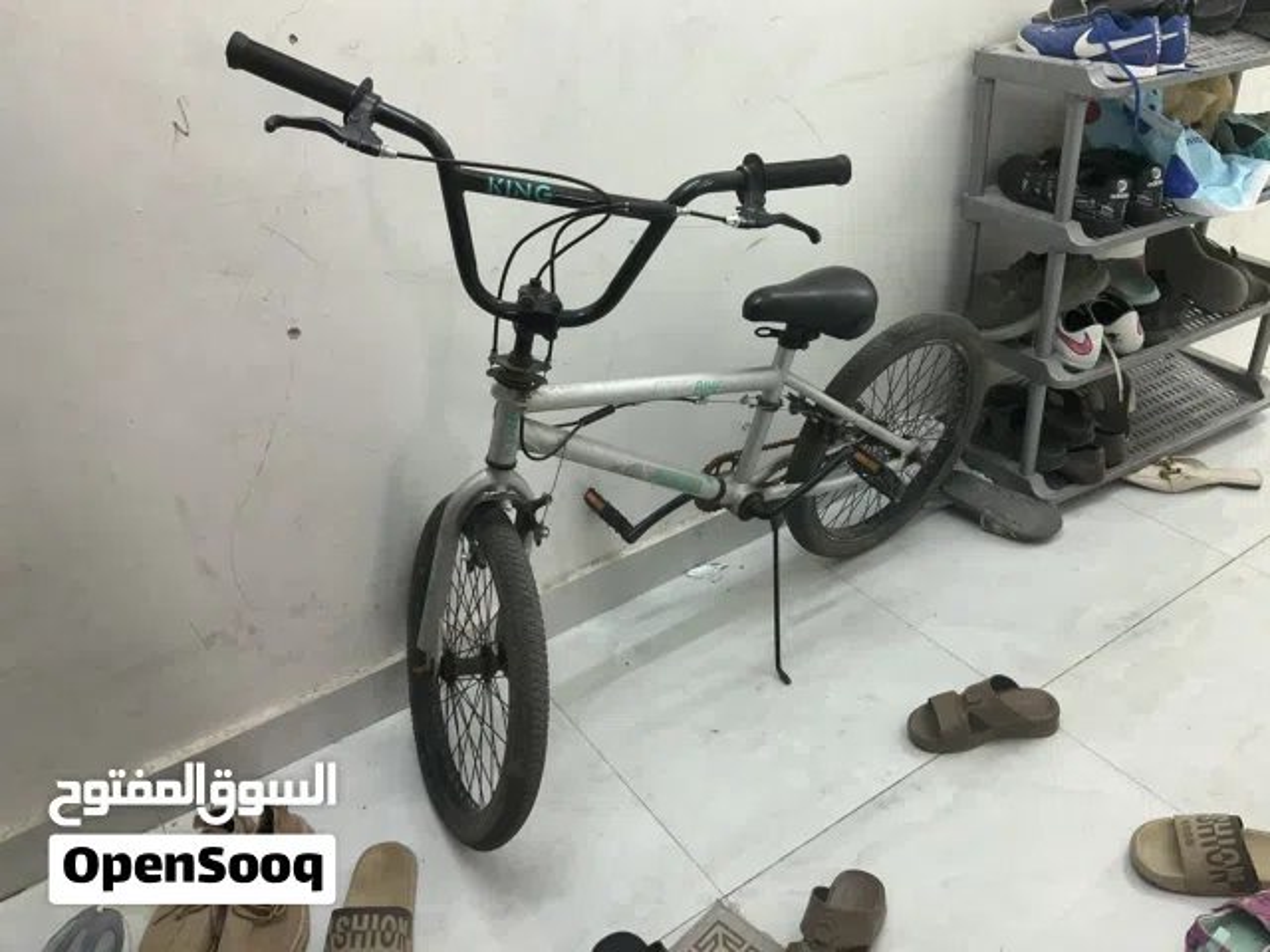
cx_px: 635
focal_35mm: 29
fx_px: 1064
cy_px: 476
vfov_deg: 48.2
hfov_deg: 61.7
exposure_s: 1/50
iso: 160
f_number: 1.8
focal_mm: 3
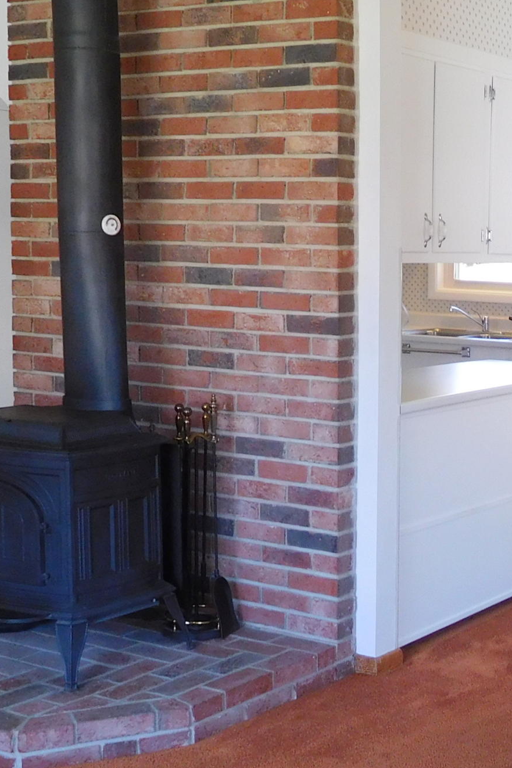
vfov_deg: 33.9
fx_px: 1259
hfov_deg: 22.1
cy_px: 359
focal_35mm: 59
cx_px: 524
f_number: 3.4
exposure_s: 1/30
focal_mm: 4.5
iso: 200
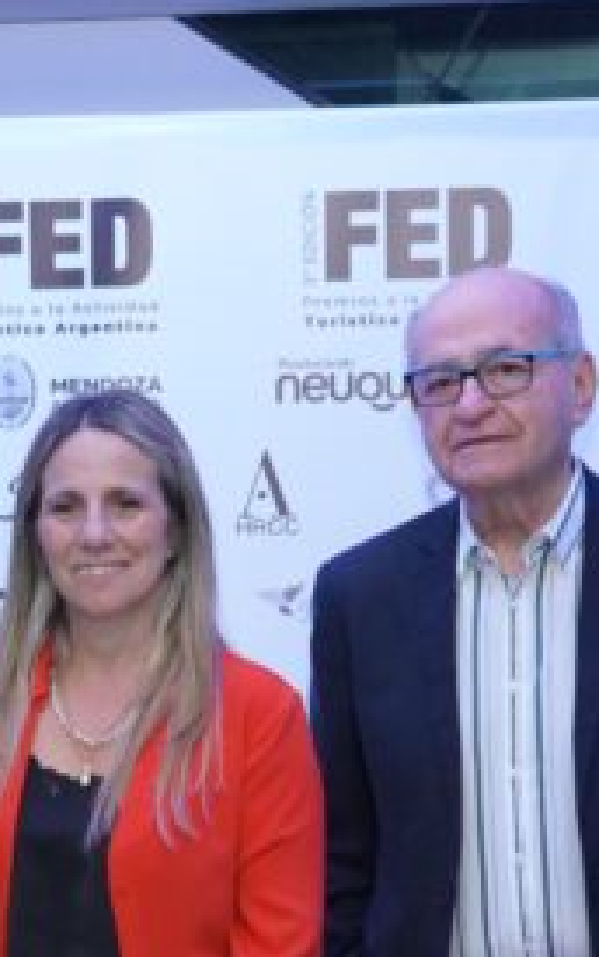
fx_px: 2976
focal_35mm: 114
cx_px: 111
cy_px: 797
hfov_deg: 11.4
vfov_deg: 18.1
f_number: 4.5
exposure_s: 1/160
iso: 5000
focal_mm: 40
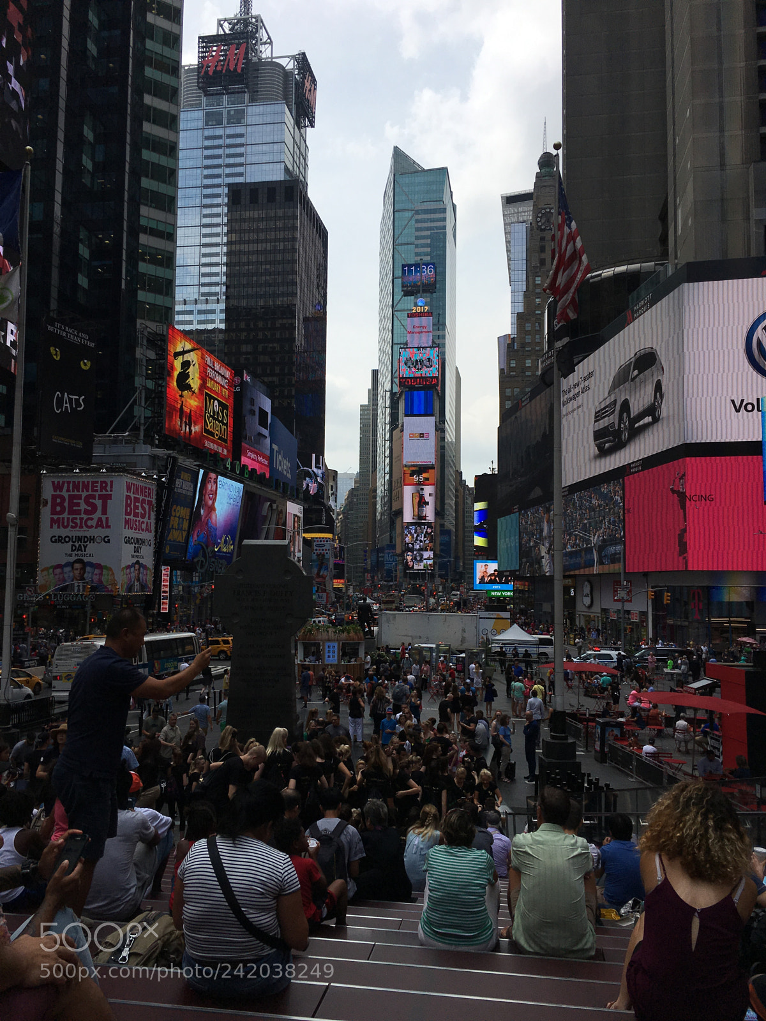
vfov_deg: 61.7
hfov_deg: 48.2
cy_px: 510
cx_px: 383
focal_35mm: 29
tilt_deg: +4.7
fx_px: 856
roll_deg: -0.7
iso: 25
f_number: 2.2
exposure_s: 1/2959
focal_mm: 4.15
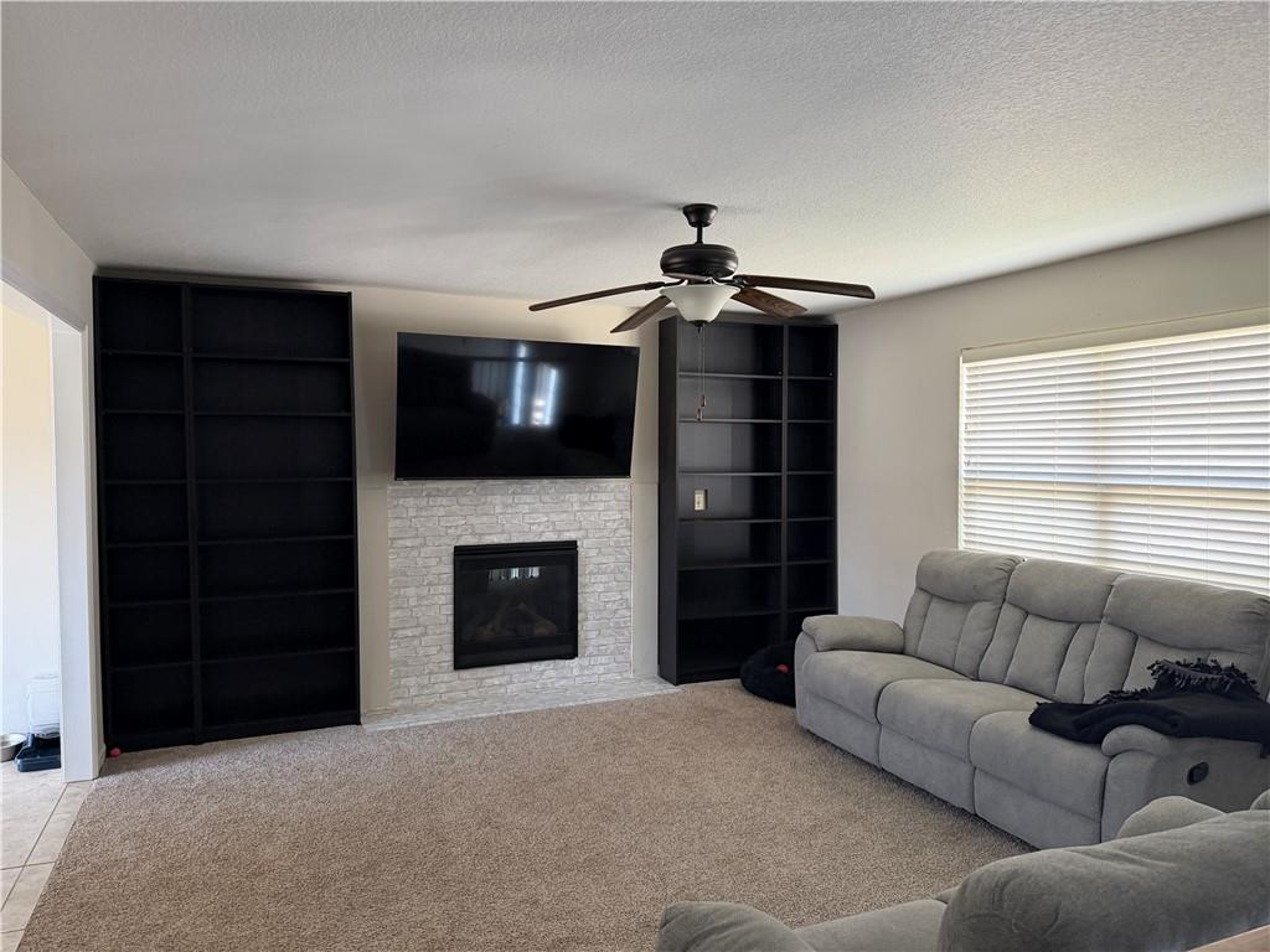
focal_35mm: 24
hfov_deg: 71.6
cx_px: 635
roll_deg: +0.6
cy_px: 476
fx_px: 881
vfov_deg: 56.8
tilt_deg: -2.2
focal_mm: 6.76
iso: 250
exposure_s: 1/60
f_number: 1.78
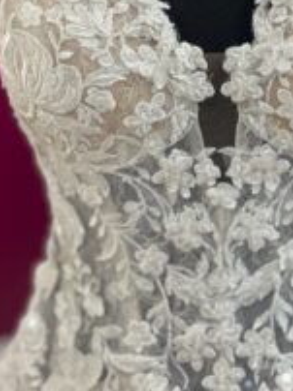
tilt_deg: -7.1
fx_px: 622
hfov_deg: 26.2
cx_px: 213
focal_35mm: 55
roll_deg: -0.7
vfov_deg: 34.6
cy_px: 123
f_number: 1.6
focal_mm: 5.1
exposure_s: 1/100
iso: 125
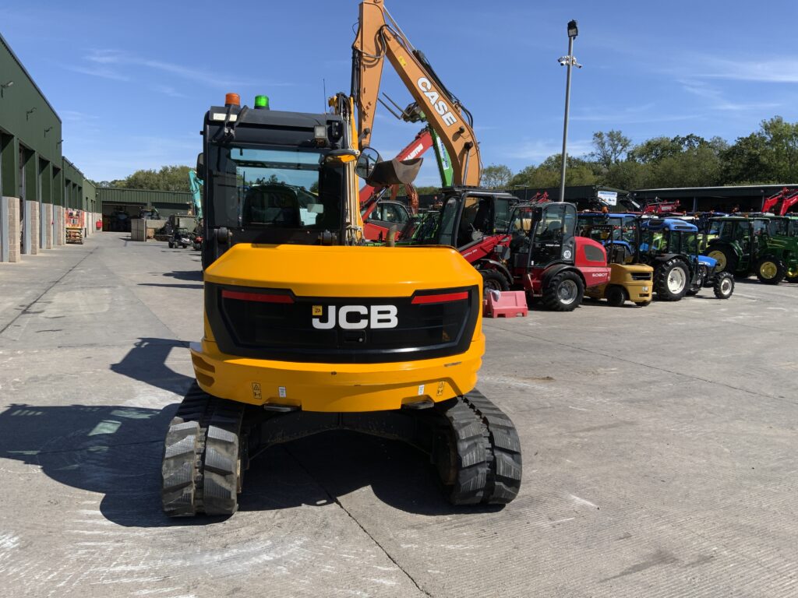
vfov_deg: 48.2
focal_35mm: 29
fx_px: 669
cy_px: 299
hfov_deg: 61.7
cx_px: 399
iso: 16
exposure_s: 1/1912
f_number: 1.8
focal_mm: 3
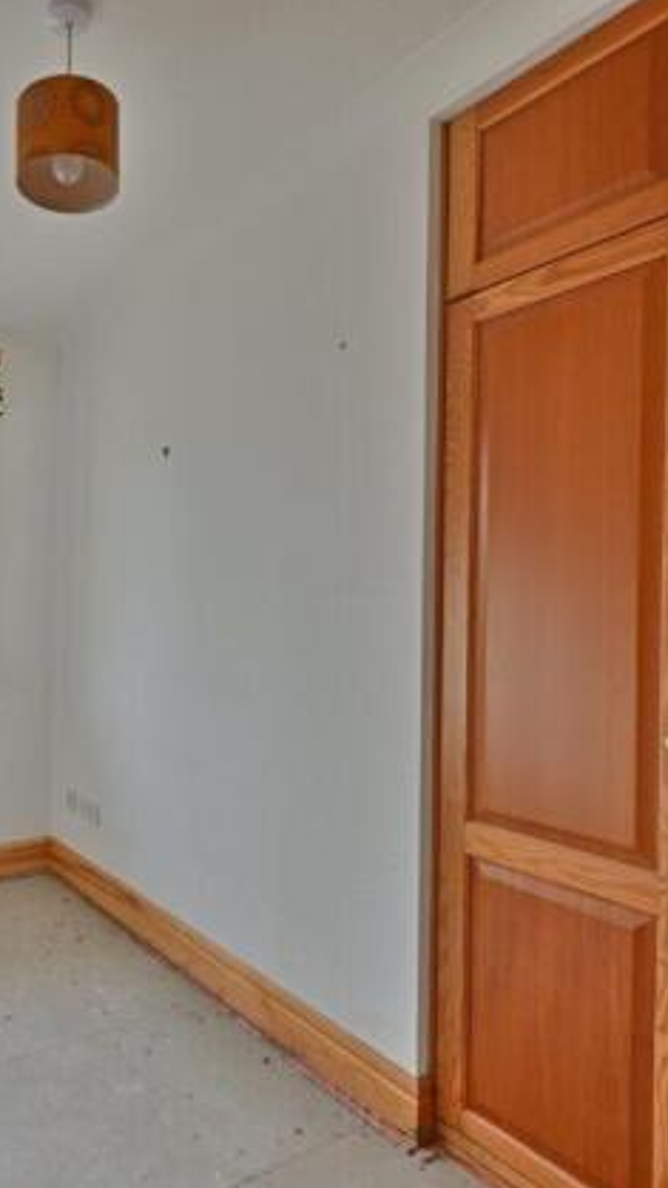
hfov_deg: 46.0
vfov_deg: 78.7
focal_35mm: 23
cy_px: 610
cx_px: 101
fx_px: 725
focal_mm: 14
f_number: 10
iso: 320
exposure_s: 1/20
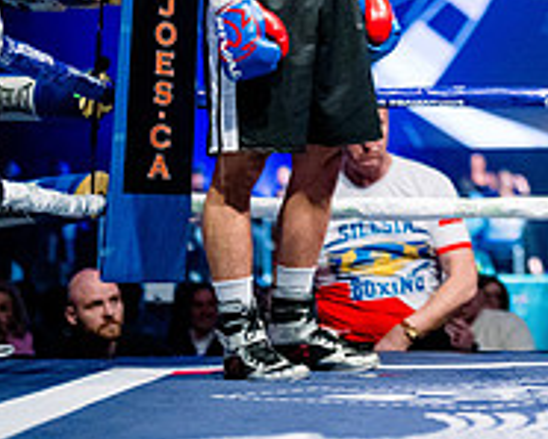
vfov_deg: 10.4
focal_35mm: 146
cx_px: 678
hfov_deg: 12.8
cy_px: -122
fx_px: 2369
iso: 6400
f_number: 1.4
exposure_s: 1/1600
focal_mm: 50
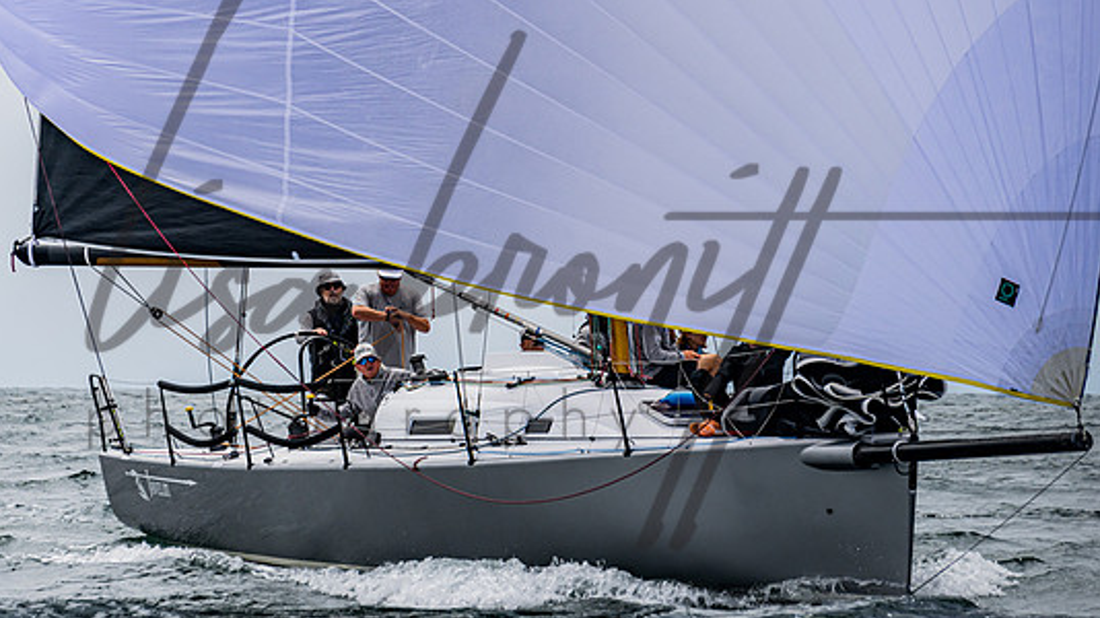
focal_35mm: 279
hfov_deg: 7.7
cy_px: 192
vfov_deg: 4.3
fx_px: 8135
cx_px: 428
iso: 250
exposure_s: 1/1600
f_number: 6.3
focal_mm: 200
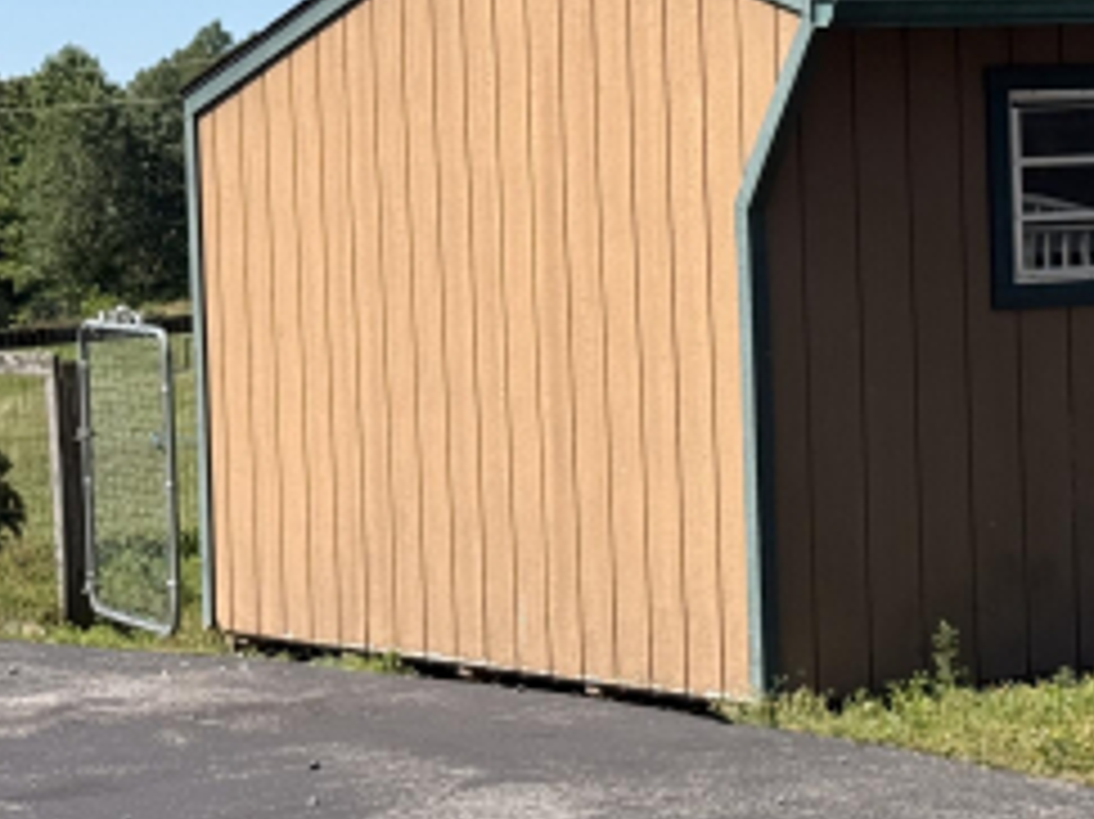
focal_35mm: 132
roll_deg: +1.7
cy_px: 333
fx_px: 4170
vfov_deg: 11.2
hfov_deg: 14.8
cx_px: 975
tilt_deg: -3.0
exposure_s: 1/4329
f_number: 1.78
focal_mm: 6.76
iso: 64
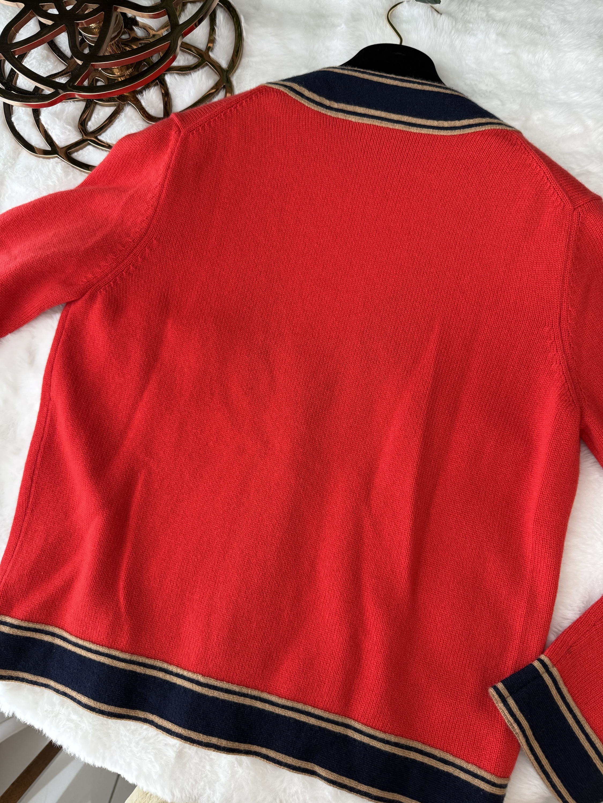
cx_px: 302
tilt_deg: -77.6
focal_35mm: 24
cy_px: 402
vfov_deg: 71.6
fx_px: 557
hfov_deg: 56.8
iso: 160
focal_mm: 6.76
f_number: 1.78
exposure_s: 1/121
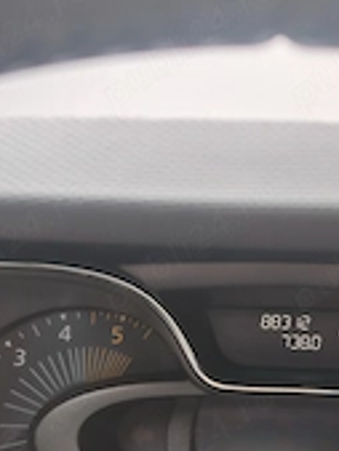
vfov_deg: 30.1
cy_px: 291
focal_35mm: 64
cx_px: 283
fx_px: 835
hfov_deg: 22.6
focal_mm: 6.83
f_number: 2
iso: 50
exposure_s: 1/110
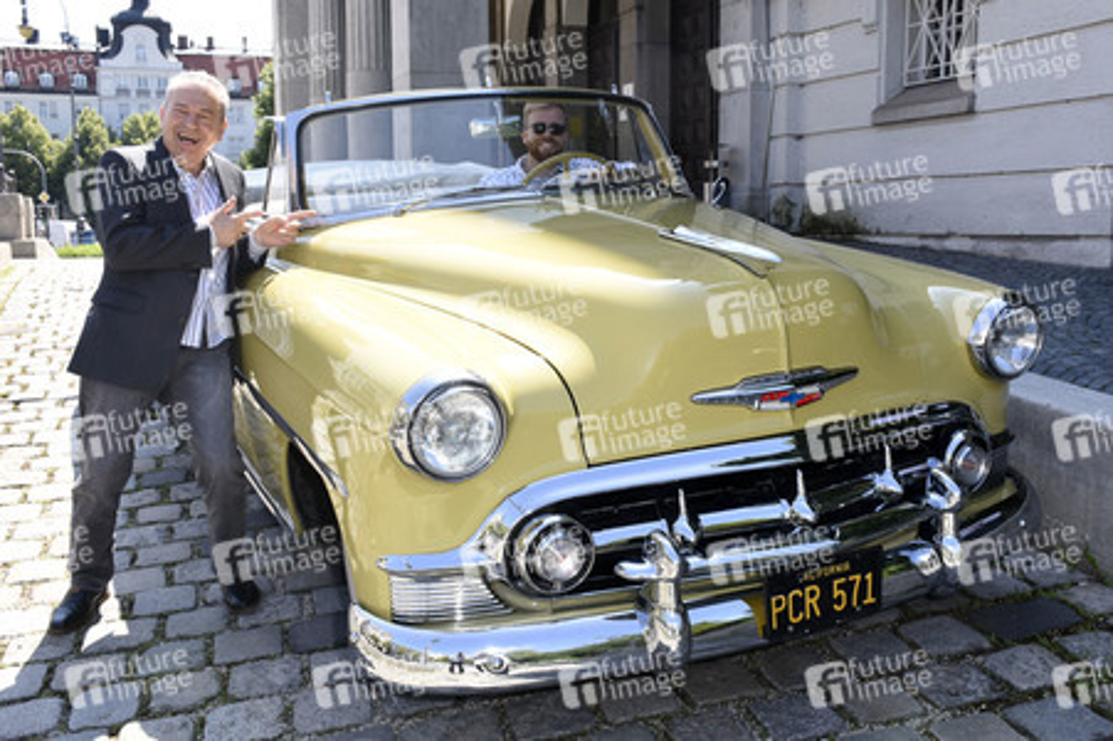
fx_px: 1066
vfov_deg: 38.3
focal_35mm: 34
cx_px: 556
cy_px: 370
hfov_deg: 55.1
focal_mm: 23
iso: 160
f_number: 6.3
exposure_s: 1/160
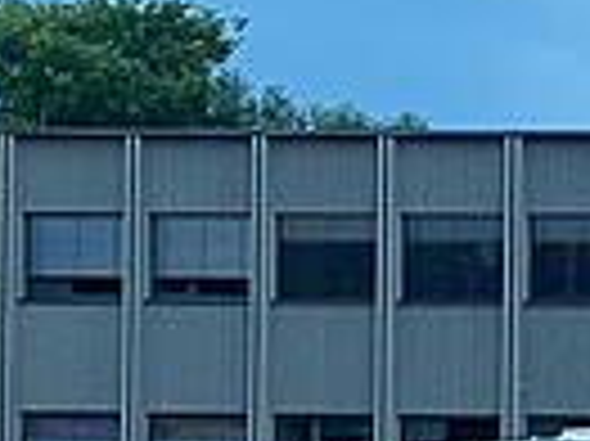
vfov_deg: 9.2
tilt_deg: +0.5
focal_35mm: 159
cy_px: 490
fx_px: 2708
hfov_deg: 10.1
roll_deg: -0.8
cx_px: 1621
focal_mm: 4.25
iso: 125
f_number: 1.8
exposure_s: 1/65
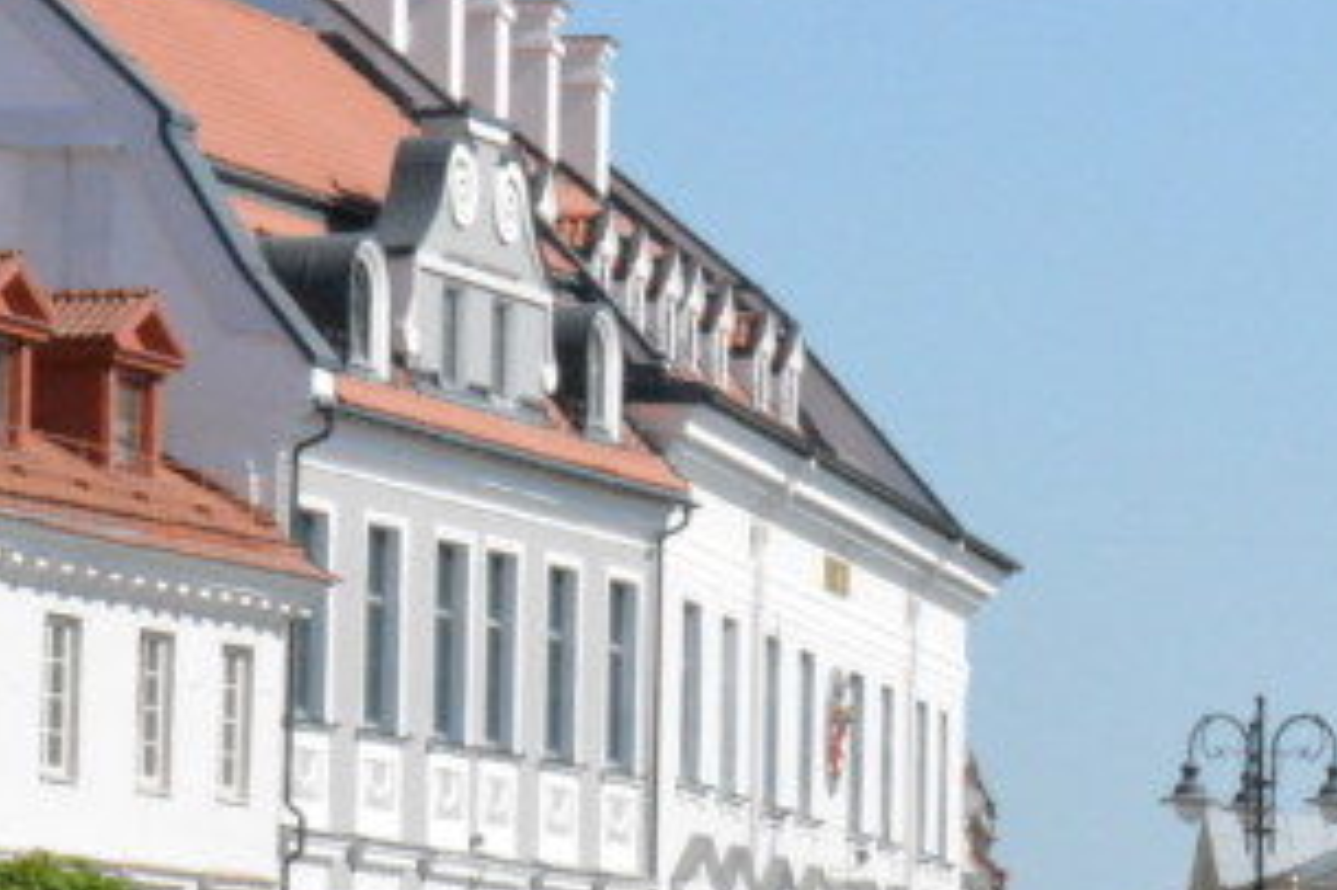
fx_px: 8611
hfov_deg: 8.8
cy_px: 379
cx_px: 1464
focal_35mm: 232
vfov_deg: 5.9
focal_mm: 46
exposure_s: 1/2000
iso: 5000
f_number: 22
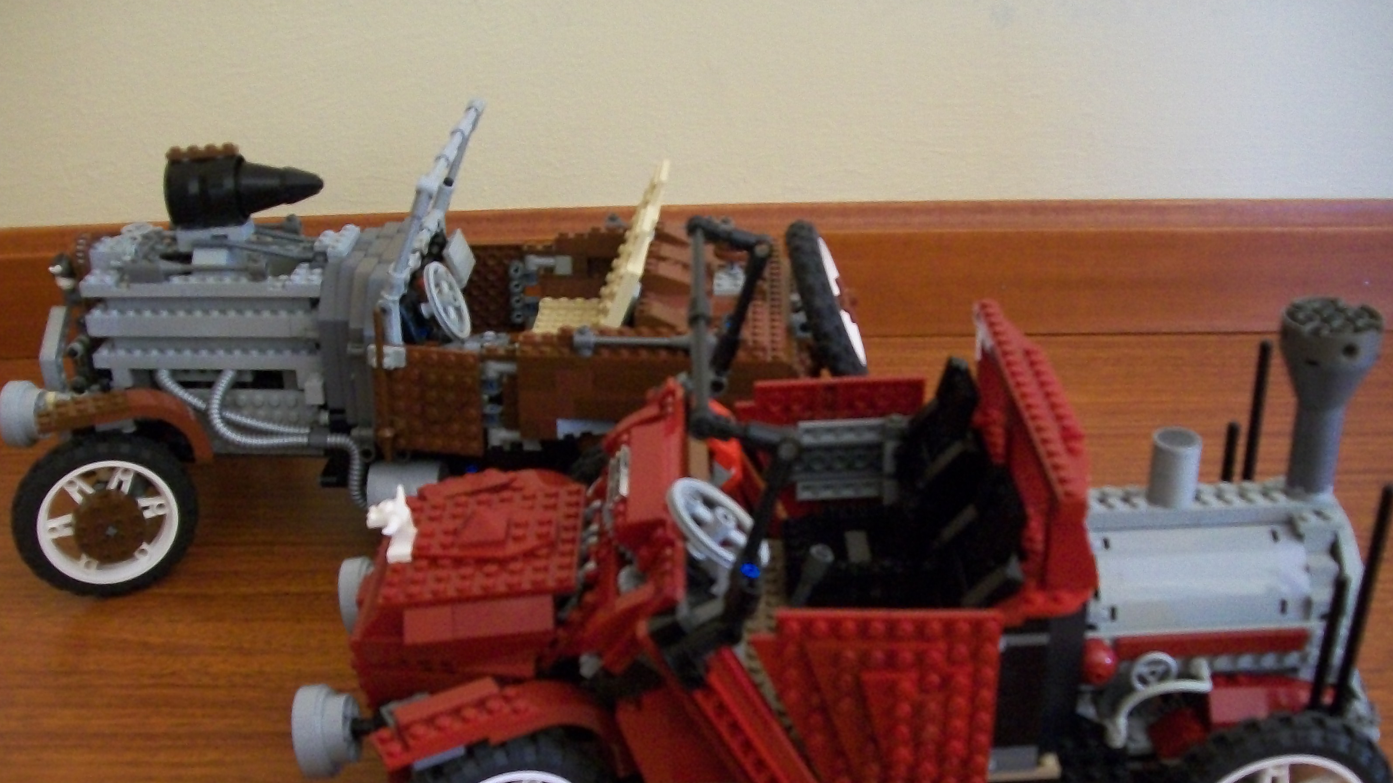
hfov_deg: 50.5
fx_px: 1477
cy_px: 516
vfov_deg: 29.5
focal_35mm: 40
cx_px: 697
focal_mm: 6
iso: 240
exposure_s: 1/8
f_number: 2.7
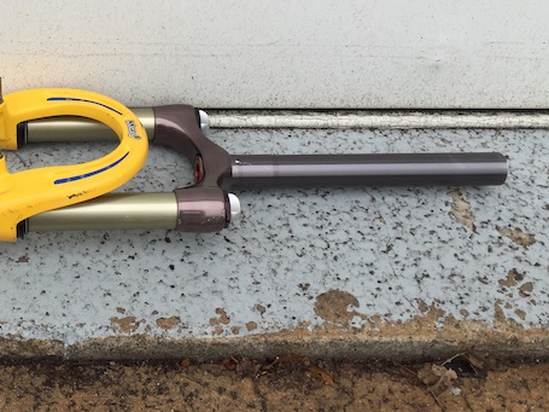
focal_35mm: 51
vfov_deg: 28.3
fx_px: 809
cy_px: 132
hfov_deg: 35.7
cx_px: 77
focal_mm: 4.15
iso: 32
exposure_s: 1/321
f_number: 2.2
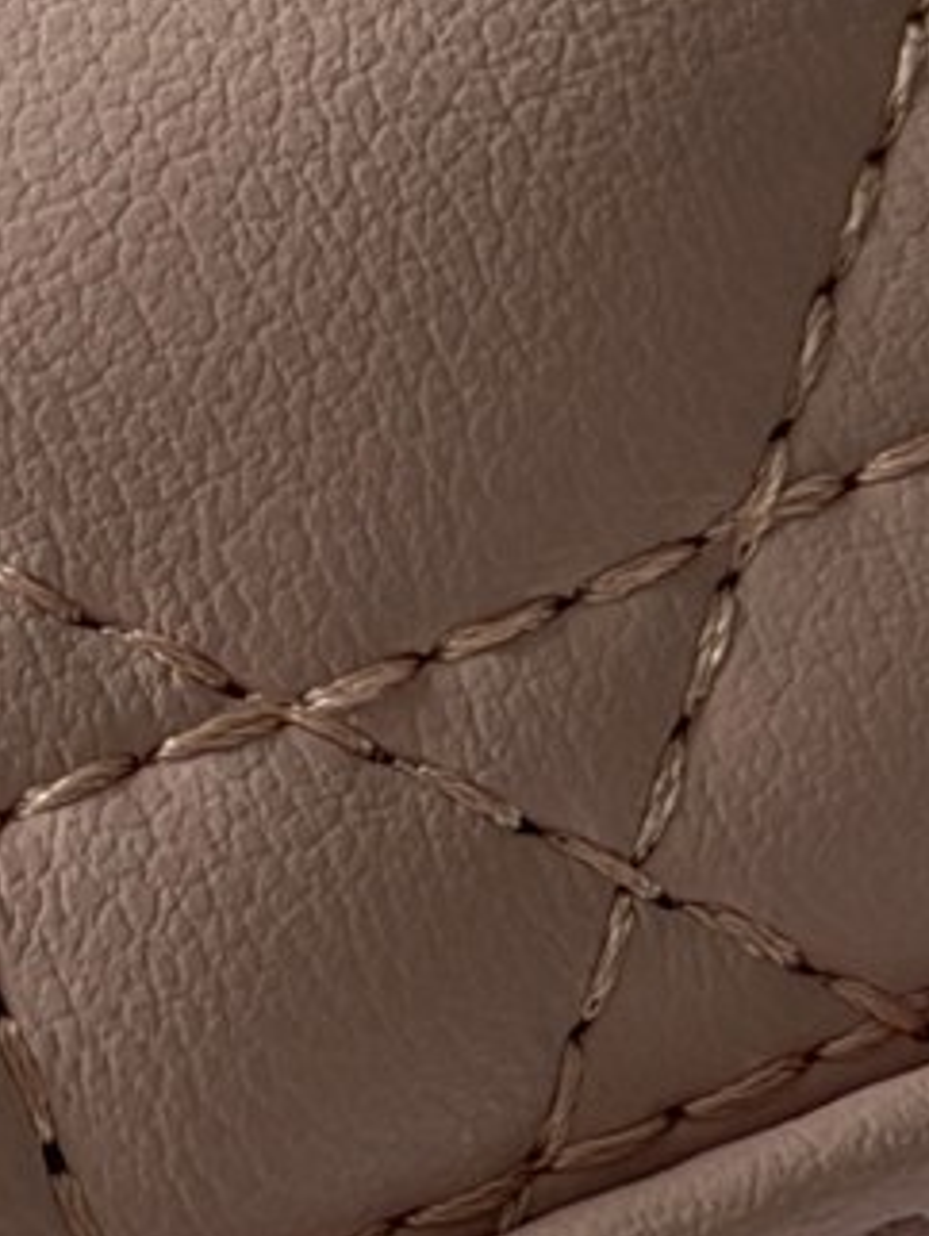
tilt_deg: -56.6
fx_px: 10649
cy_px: 1175
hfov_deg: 5.0
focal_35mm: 298
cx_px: -269
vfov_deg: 6.6
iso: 64
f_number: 1.78
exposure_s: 1/122
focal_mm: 6.76
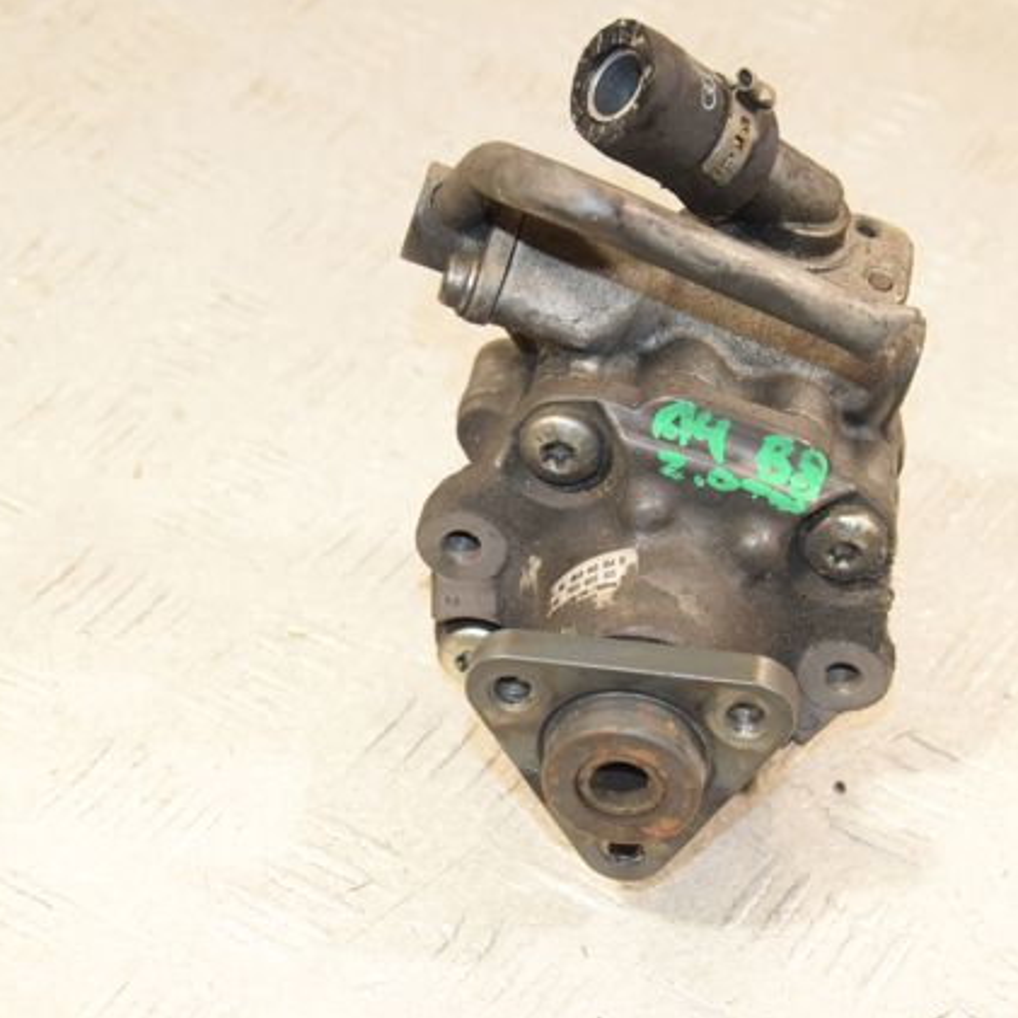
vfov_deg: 18.7
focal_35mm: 93
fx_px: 3094
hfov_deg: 18.7
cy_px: 510
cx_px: 597
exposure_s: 1/200
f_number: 6.3
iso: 1600
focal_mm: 48
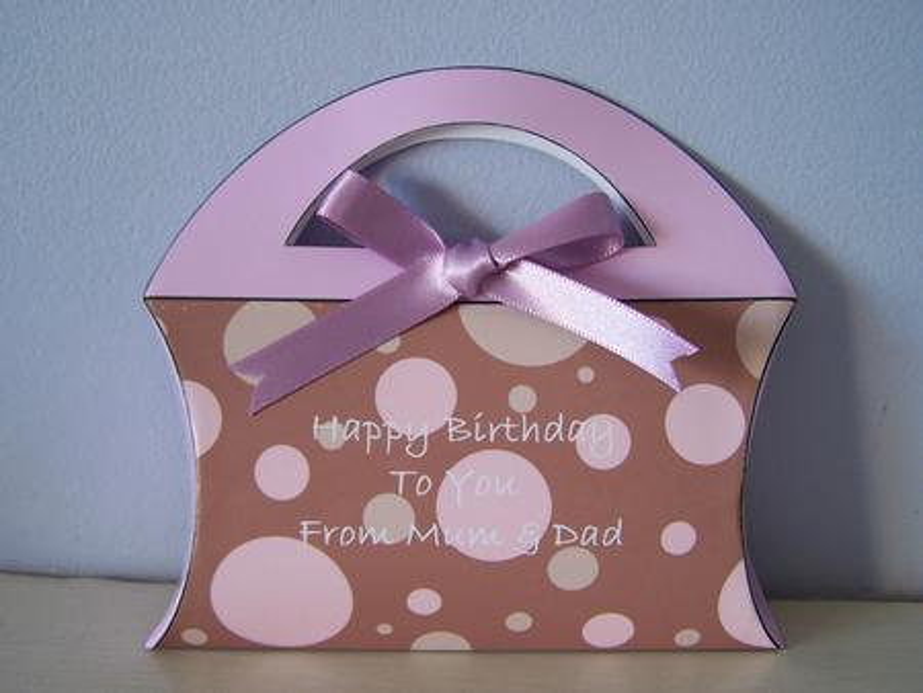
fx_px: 1014
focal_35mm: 38
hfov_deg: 49.0
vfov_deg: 37.8
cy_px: 346
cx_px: 462
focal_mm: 6.3
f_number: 2.8
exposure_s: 1/30
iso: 100
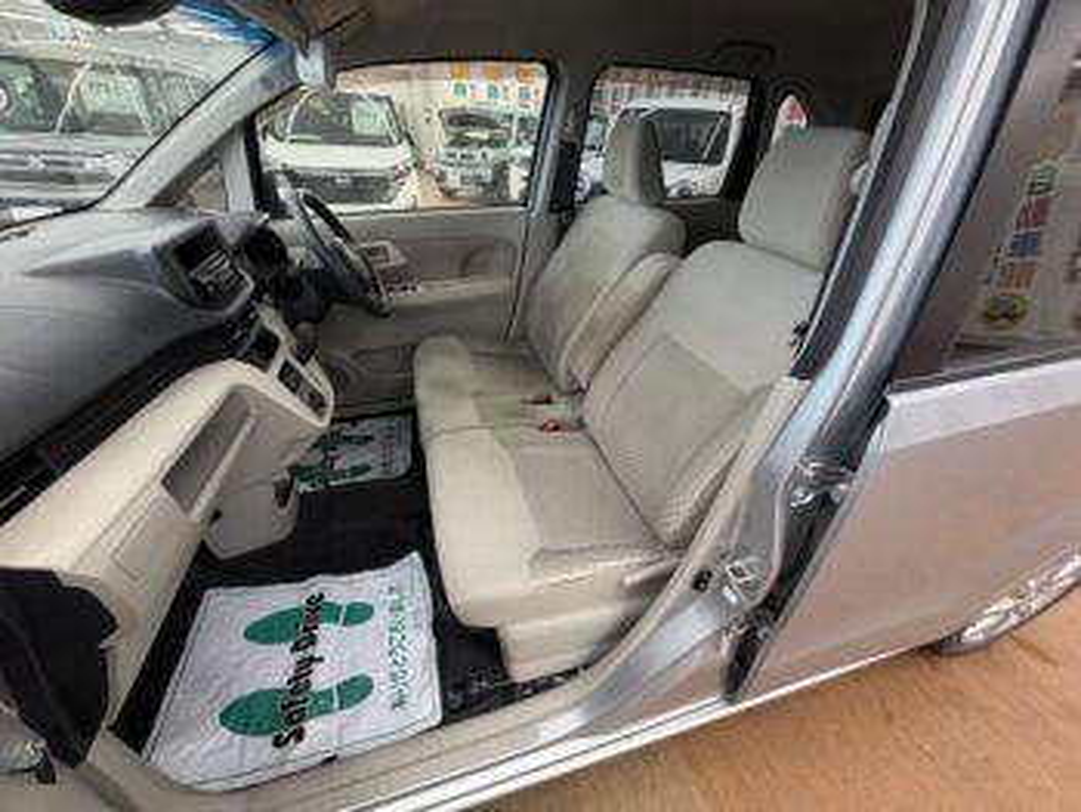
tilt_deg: -31.6
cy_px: 406
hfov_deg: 102.0
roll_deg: -2.1
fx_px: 437
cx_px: 540
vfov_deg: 85.7
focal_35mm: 14
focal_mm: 2.22
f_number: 2.2
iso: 160
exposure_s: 1/50
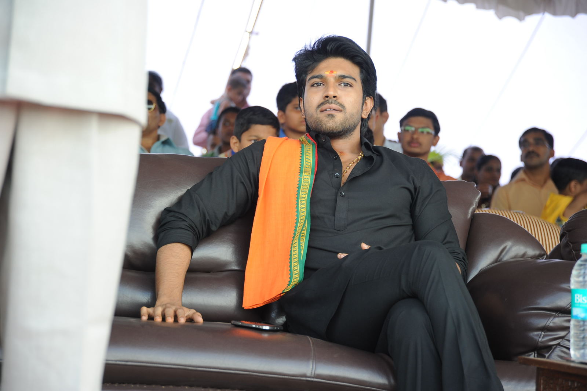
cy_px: 196
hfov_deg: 17.1
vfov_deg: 11.4
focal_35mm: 120
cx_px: 294
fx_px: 1956
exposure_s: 1/125
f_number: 5.6
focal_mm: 120
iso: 640
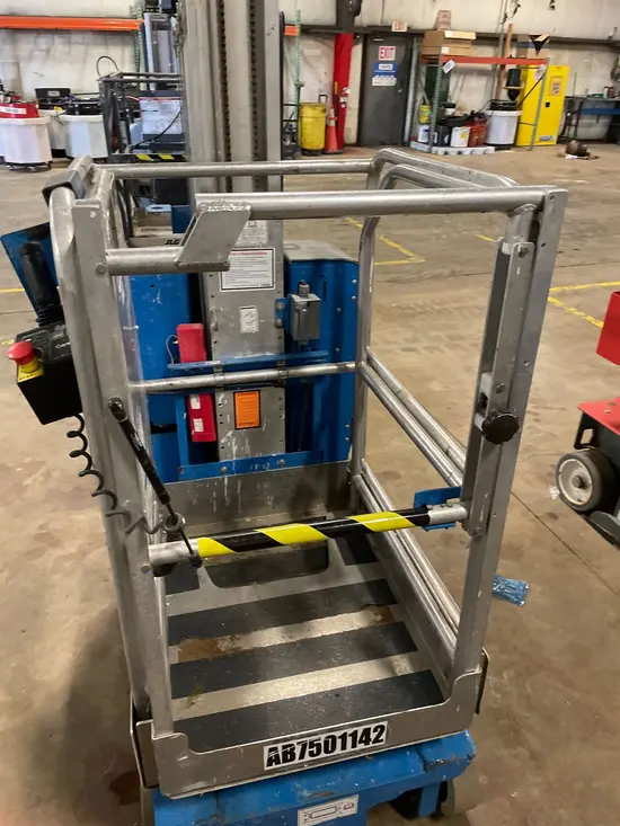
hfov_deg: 53.1
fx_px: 621
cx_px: 310
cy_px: 413
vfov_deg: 67.3
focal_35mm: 26
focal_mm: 4.2
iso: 400
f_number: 1.6
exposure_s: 1/60
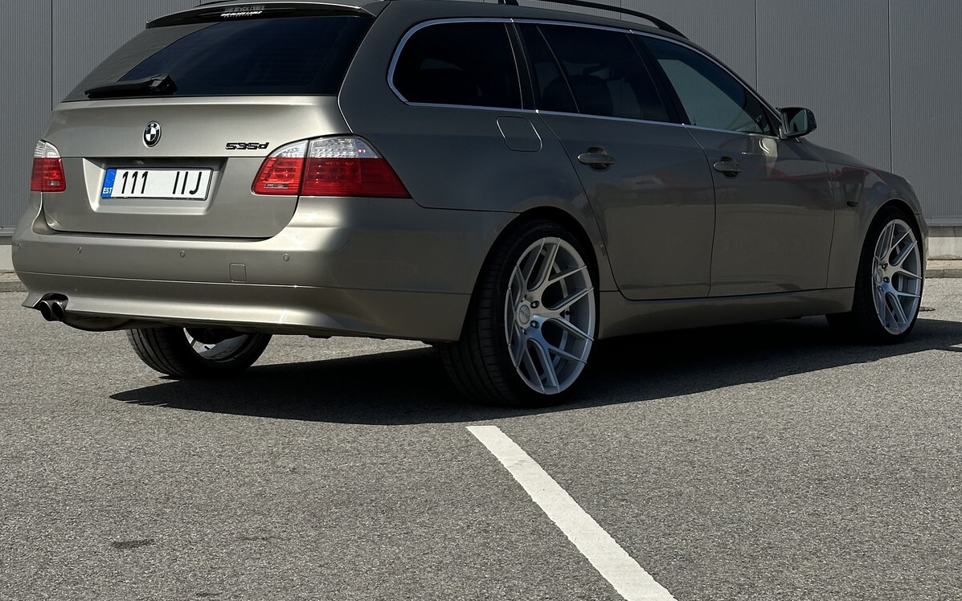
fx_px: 1783
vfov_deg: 19.0
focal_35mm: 68
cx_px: 481
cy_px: 119
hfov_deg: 30.2
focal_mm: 6.86
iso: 64
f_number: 1.78
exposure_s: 1/8197
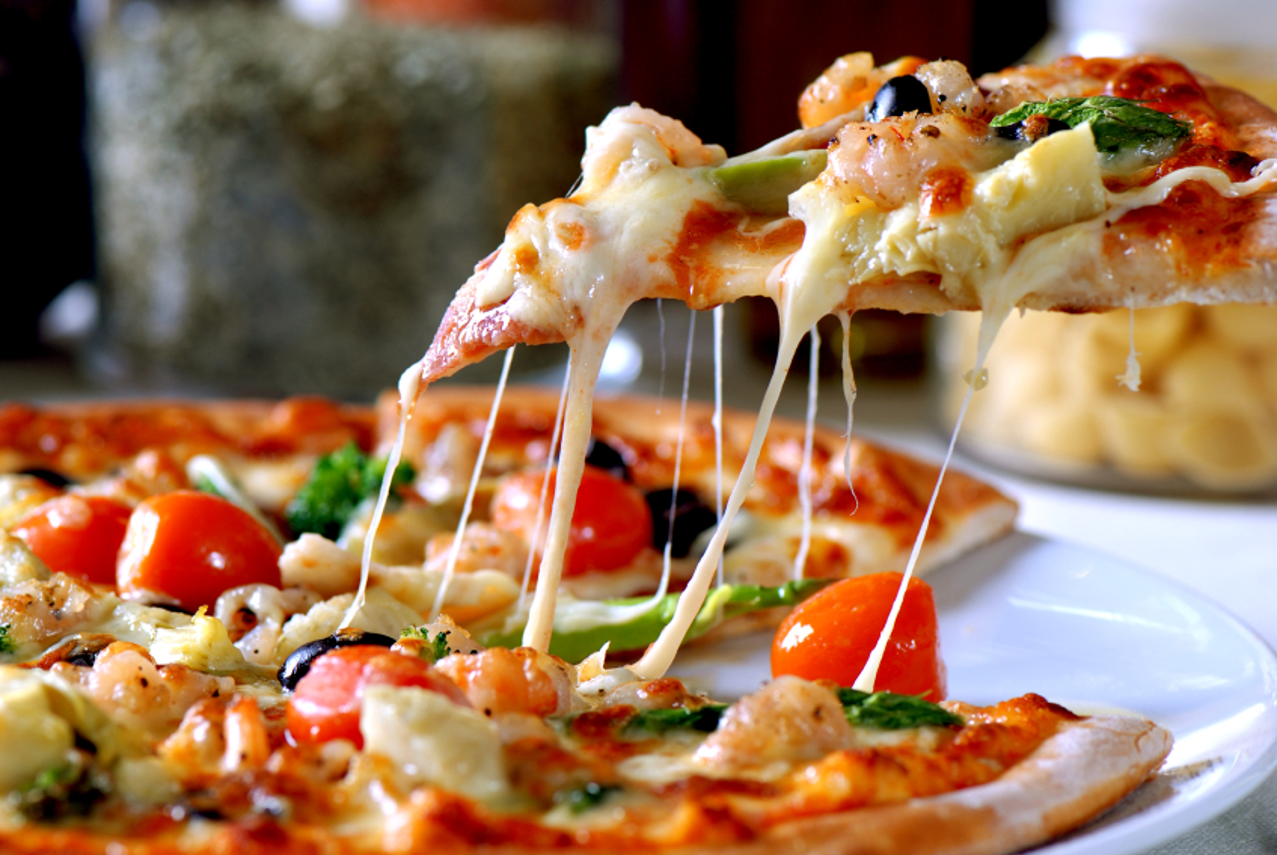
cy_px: 428
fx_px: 5594
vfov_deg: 8.7
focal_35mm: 158
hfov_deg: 13.0
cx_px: 638
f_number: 5.6
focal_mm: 105
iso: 100
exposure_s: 1/160
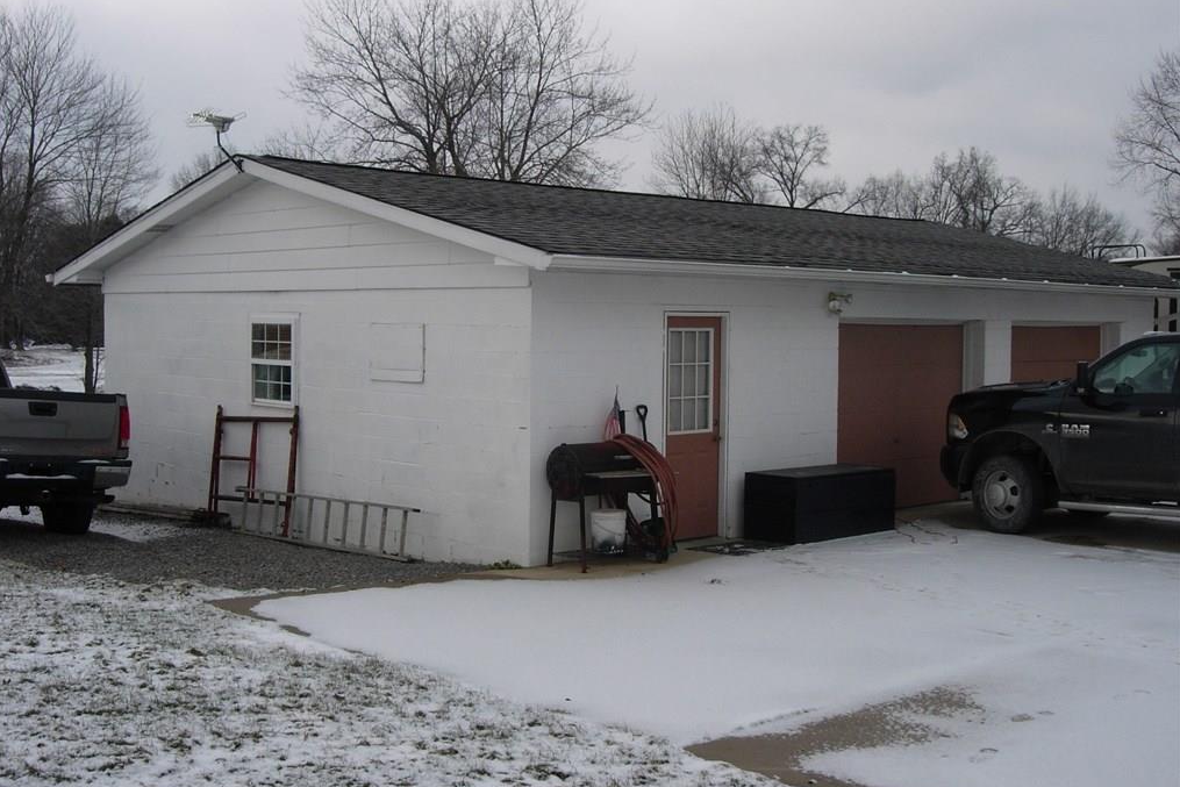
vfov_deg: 31.2
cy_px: 369
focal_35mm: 43
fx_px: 1410
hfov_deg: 45.4
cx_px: 586
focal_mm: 8.5
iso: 79
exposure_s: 1/443
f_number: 4.9
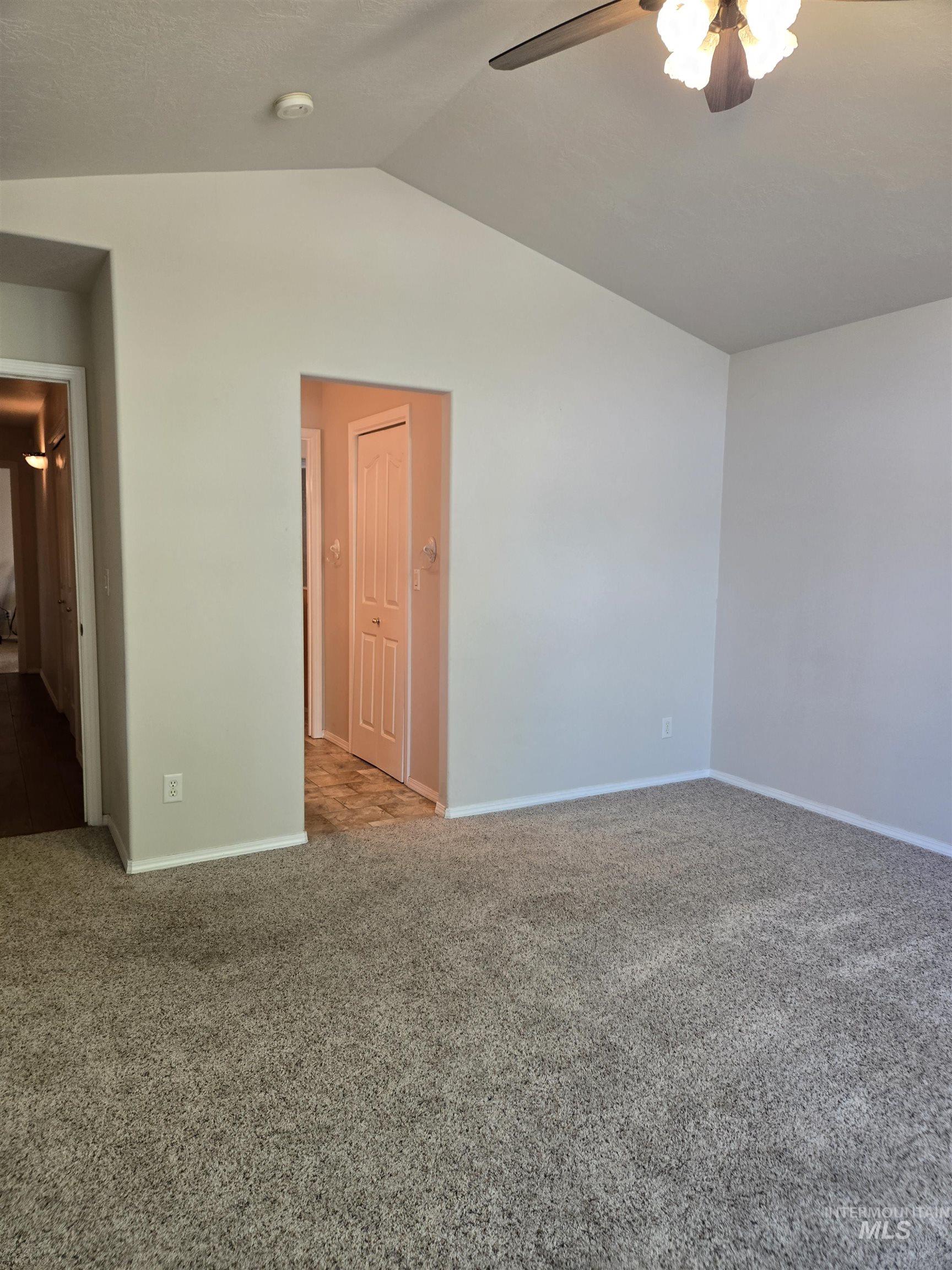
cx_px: 476
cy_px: 635
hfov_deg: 58.9
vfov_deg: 73.9
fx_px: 843
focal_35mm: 23
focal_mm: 5.4
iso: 100
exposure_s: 1/120
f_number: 1.8
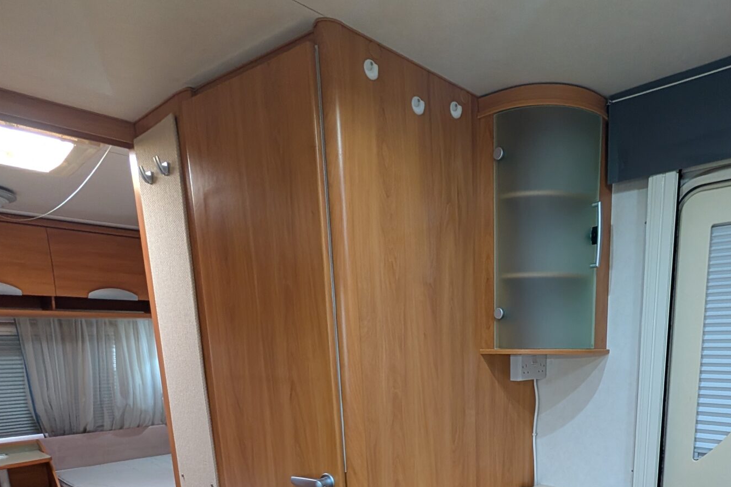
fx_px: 487
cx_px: 475
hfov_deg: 72.0
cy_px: 458
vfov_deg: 46.7
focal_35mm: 24
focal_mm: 2.02
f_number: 1.7
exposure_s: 1/44.7
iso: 211
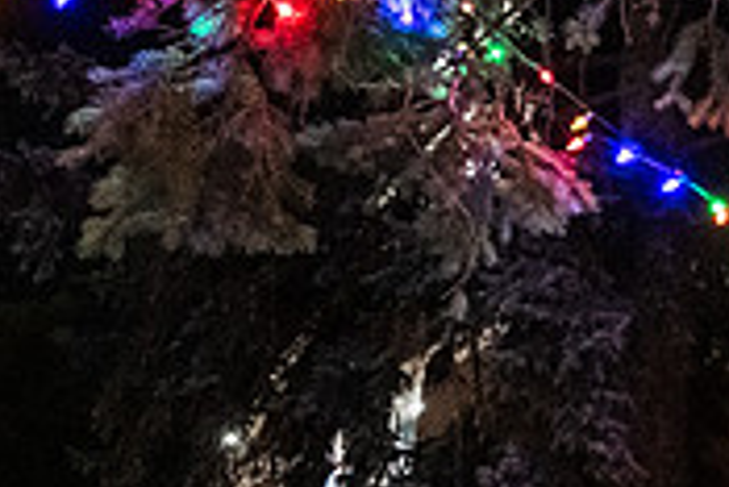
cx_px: 896
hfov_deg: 27.6
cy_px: 310
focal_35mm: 63
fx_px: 1277
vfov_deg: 21.6
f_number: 4.5
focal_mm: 19
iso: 6400
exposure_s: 1/30
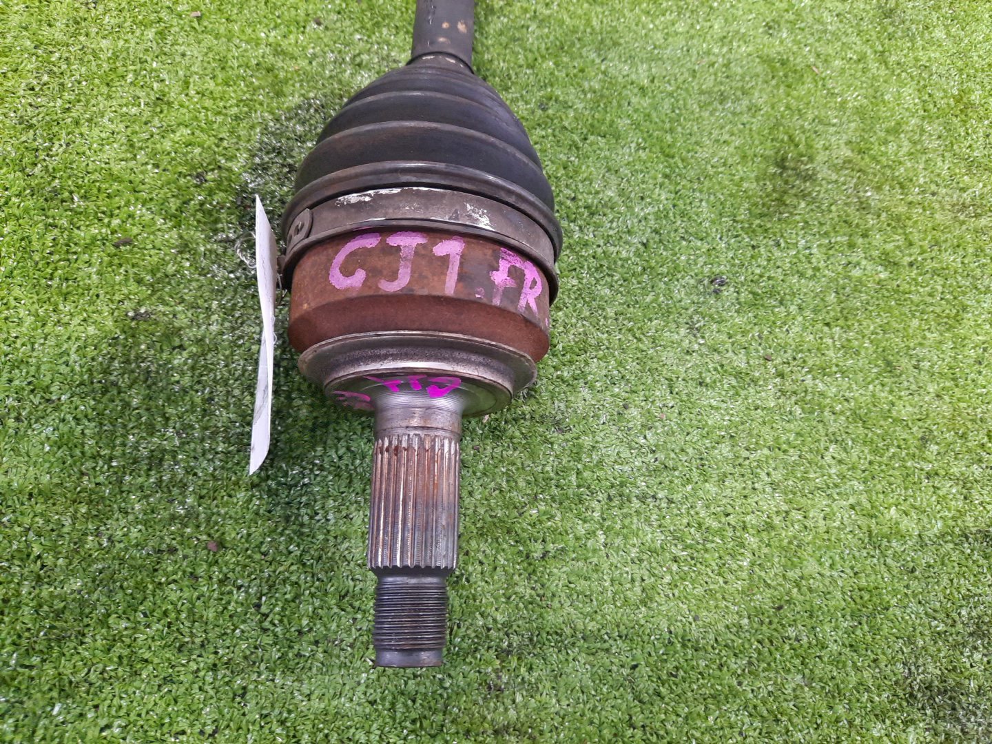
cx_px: 496
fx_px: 716
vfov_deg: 54.9
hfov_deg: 69.4
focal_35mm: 25
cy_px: 372
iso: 331
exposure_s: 1/25
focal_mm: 4.6
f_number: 2
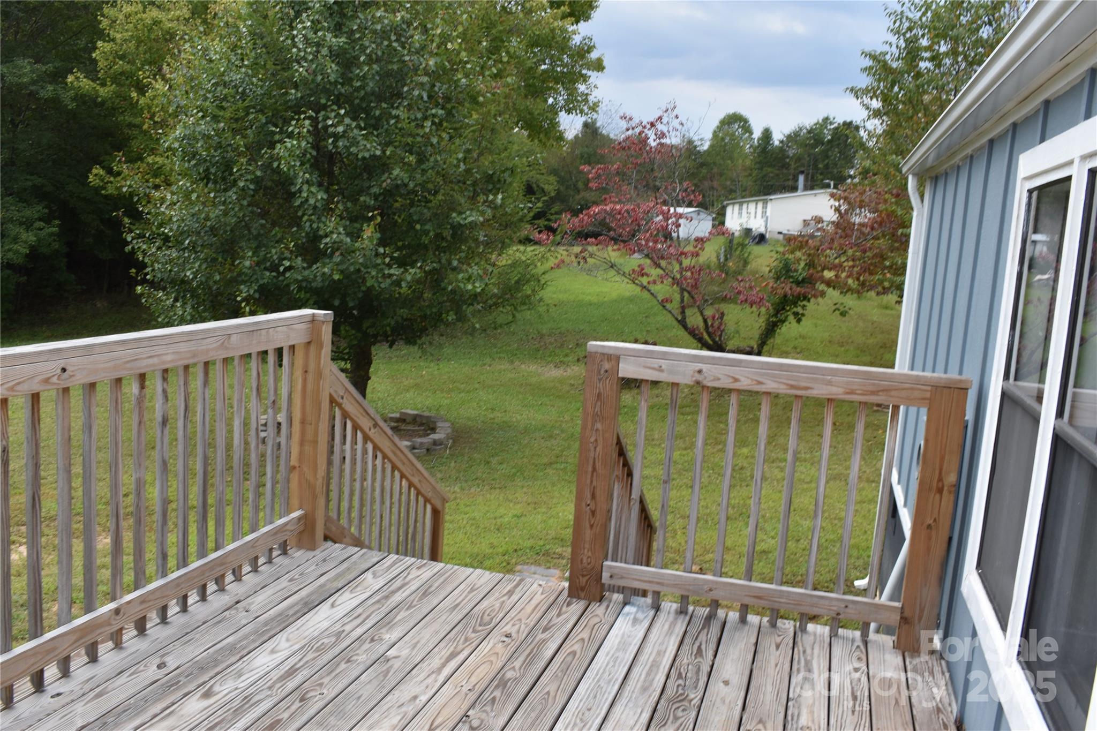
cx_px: 548
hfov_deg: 57.2
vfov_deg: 40.0
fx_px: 1005
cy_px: 366
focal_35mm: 33
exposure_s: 1/250
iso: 250
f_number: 8
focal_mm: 22
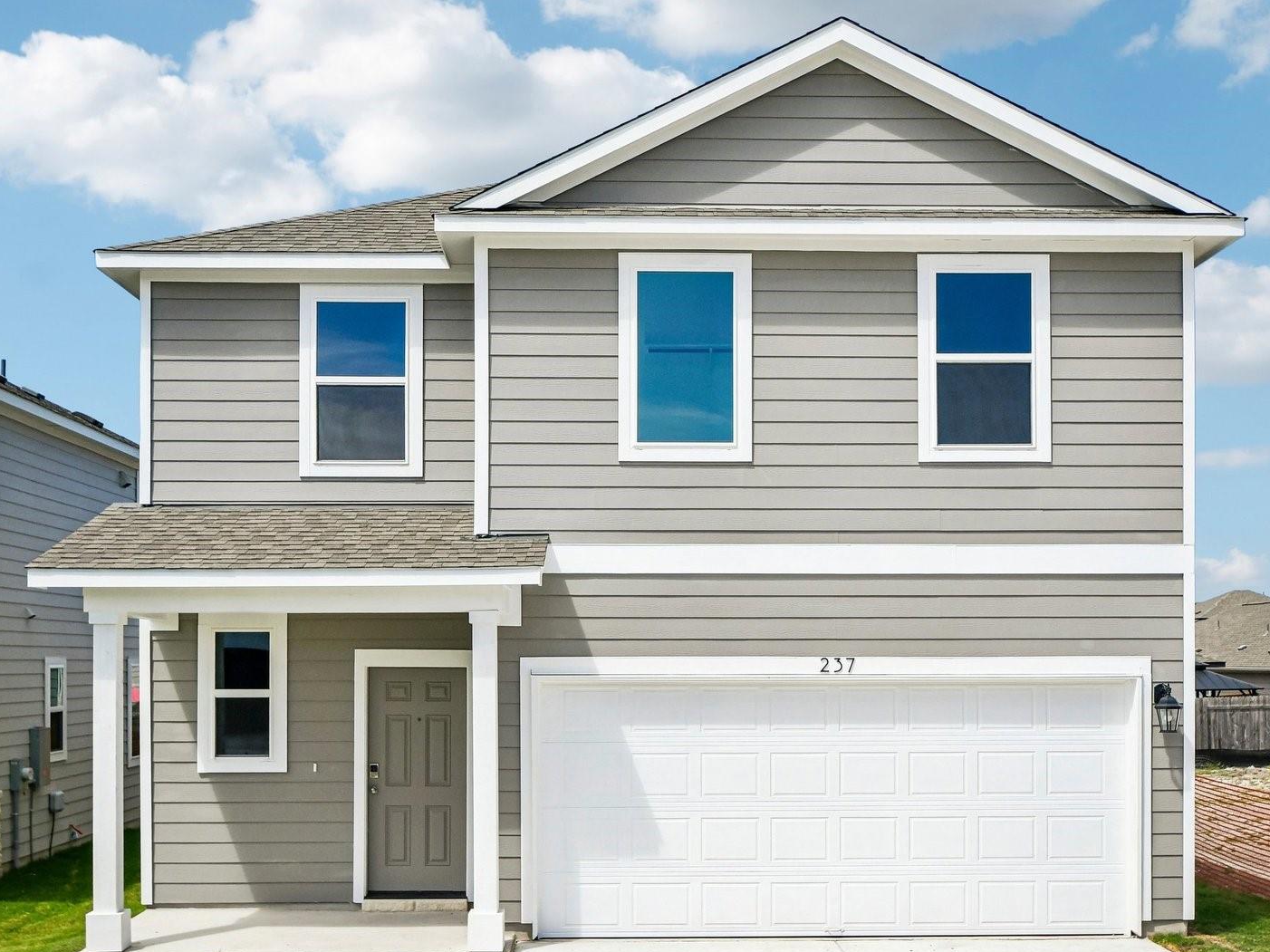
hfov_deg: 46.8
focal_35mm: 40
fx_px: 1467
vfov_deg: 35.9
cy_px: 488
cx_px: 656
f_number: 8
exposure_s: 1/4000
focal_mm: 24
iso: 400
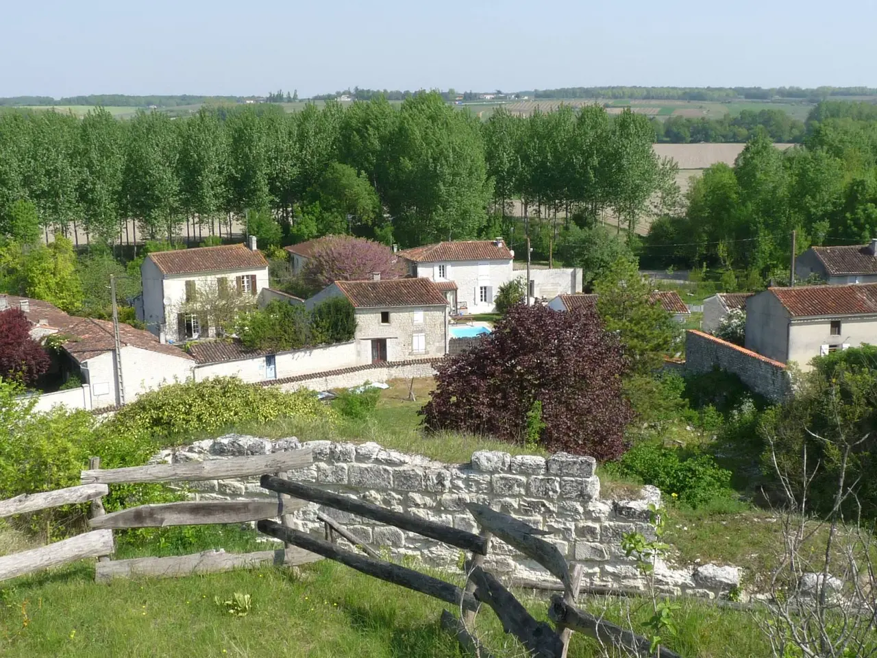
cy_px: 329
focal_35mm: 41
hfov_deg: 45.8
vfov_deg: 35.1
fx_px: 1039
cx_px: 438
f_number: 5.6
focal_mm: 4.8
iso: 100
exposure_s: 1/320
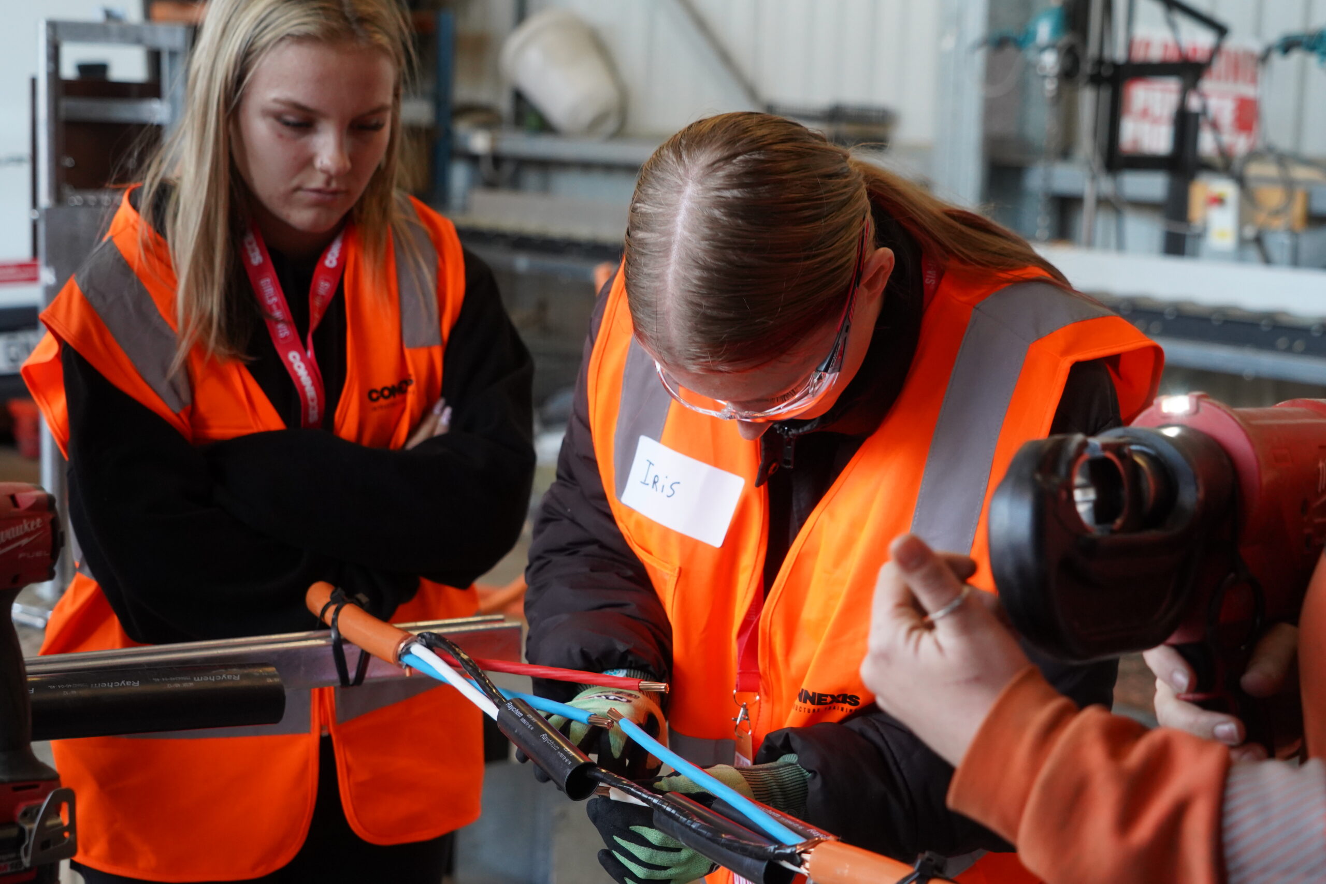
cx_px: 663
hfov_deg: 31.9
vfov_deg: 21.6
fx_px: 2320
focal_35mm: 63
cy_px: 442
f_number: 5
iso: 2500
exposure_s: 1/250
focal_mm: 63
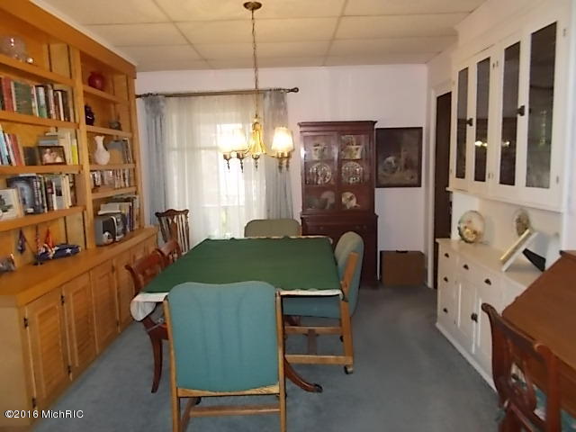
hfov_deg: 67.3
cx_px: 288
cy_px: 216
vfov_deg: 53.1
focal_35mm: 26
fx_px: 433
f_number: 3.2
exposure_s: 1/25
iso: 250
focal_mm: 4.6
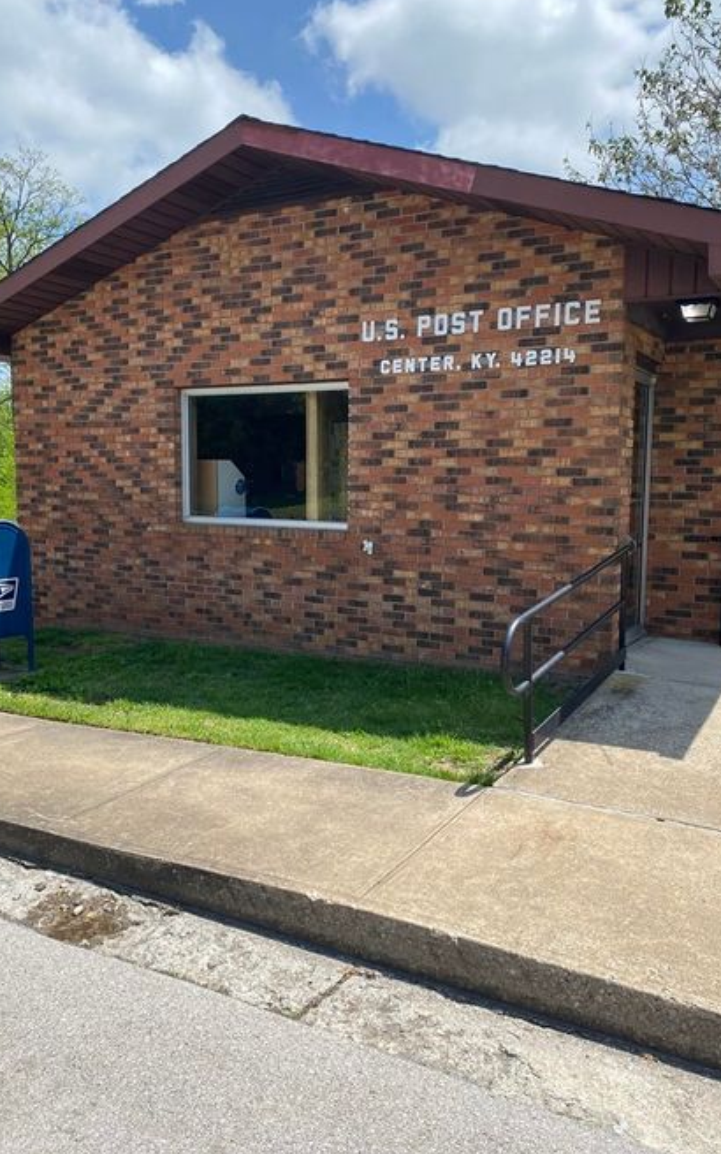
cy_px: 571
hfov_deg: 44.5
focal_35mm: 28
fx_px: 880
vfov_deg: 66.5
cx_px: 355
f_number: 1.8
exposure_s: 1/2358
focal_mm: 4.25
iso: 32
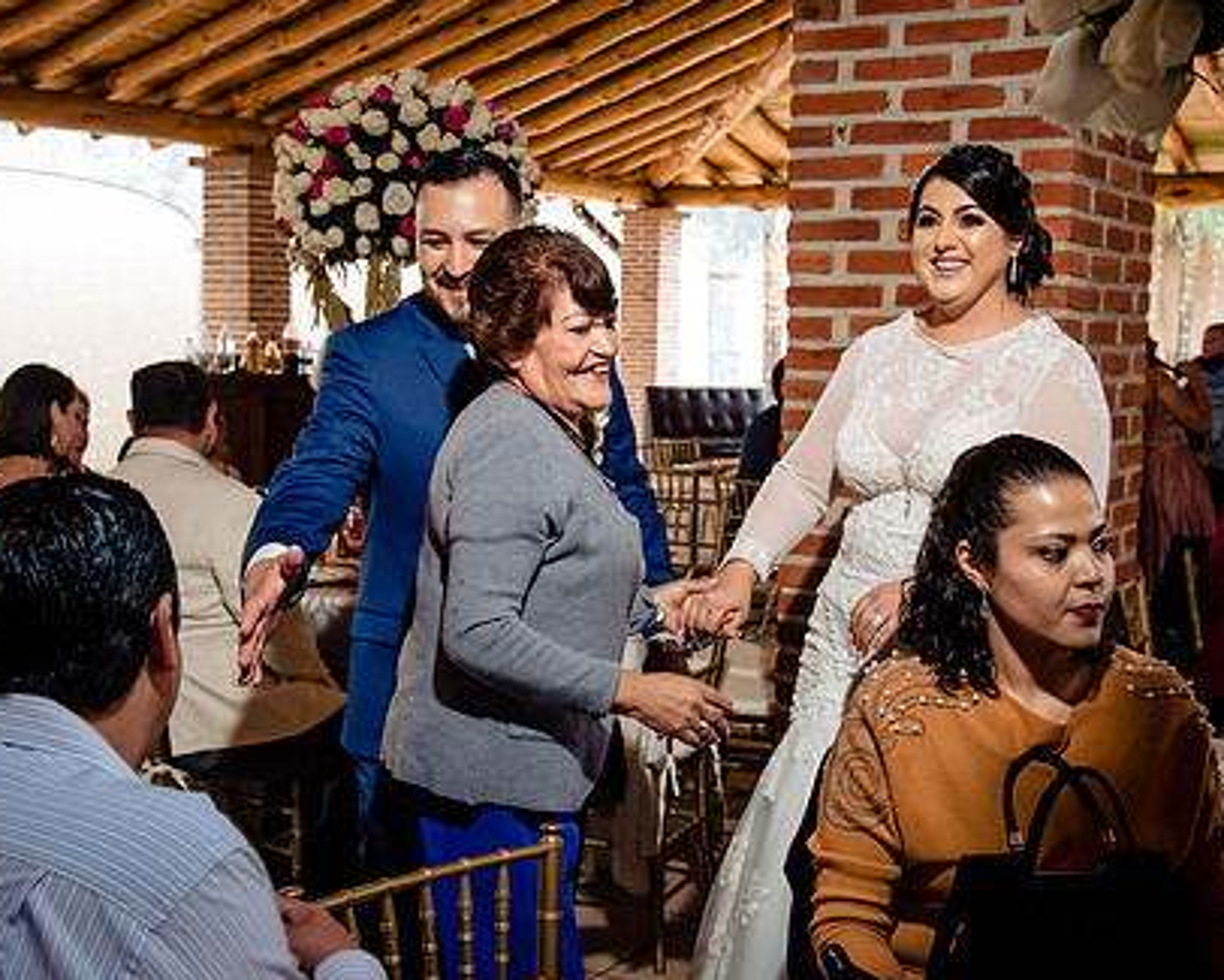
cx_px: 639
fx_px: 1848
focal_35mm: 51
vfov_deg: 29.7
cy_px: 460
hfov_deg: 36.6
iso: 2000
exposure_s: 1/125
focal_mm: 38
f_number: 7.1
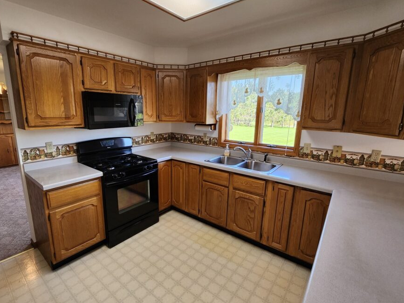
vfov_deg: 78.1
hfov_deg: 94.3
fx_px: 187
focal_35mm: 16
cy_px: 154
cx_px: 185
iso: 80
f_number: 2.2
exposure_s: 1/60
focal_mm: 1.7
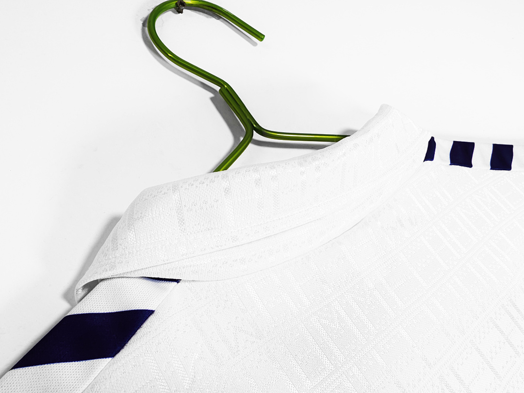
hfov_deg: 73.9
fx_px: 348
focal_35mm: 23
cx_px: 262
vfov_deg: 58.9
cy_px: 196
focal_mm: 2.59
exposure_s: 1/50
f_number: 2.2
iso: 114
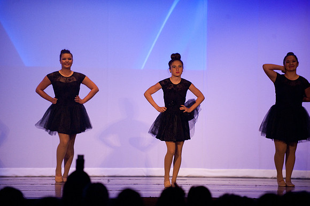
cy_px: 103
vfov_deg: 6.9
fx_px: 1721
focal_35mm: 200
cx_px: 155
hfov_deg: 10.3
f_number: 2.8
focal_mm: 200
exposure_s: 1/200
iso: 3200
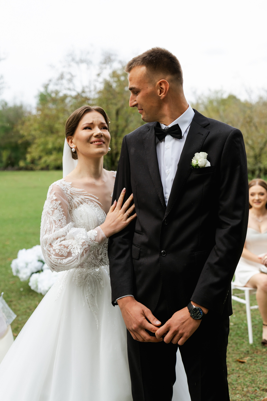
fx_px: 534
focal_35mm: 48
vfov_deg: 41.1
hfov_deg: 28.1
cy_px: 200
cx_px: 134
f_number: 3.5
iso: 125
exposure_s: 1/500
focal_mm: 48
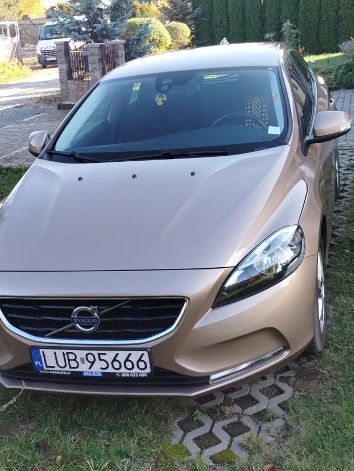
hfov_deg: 30.3
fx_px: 654
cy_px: 236
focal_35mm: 48
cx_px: 177
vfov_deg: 39.7
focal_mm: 5.31
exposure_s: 1/100
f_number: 1.7
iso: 50
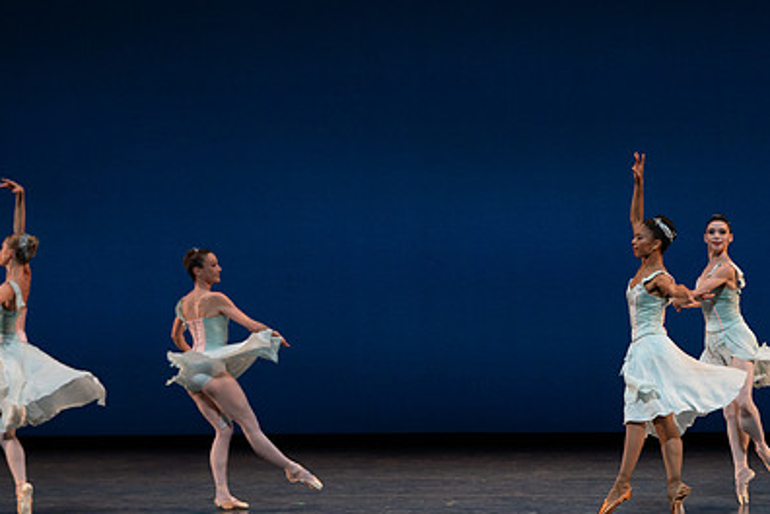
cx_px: 381
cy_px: 229
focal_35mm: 195
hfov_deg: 10.5
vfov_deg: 7.0
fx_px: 4171
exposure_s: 1/500
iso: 3200
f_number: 8
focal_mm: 133
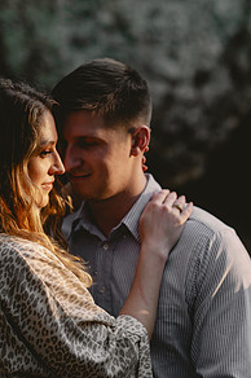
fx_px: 1373
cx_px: 91
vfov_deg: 15.7
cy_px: 215
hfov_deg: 10.4
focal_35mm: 131
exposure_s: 1/320
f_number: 2
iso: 100
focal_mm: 85
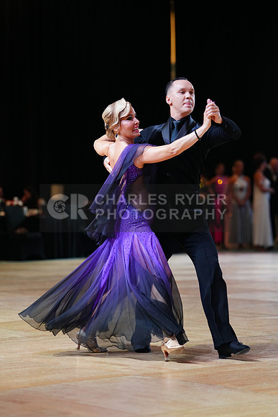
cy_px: 208
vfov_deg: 16.4
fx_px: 1447
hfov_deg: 11.0
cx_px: 139
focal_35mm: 125
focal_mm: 125
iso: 2000
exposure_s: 1/500
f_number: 2.8
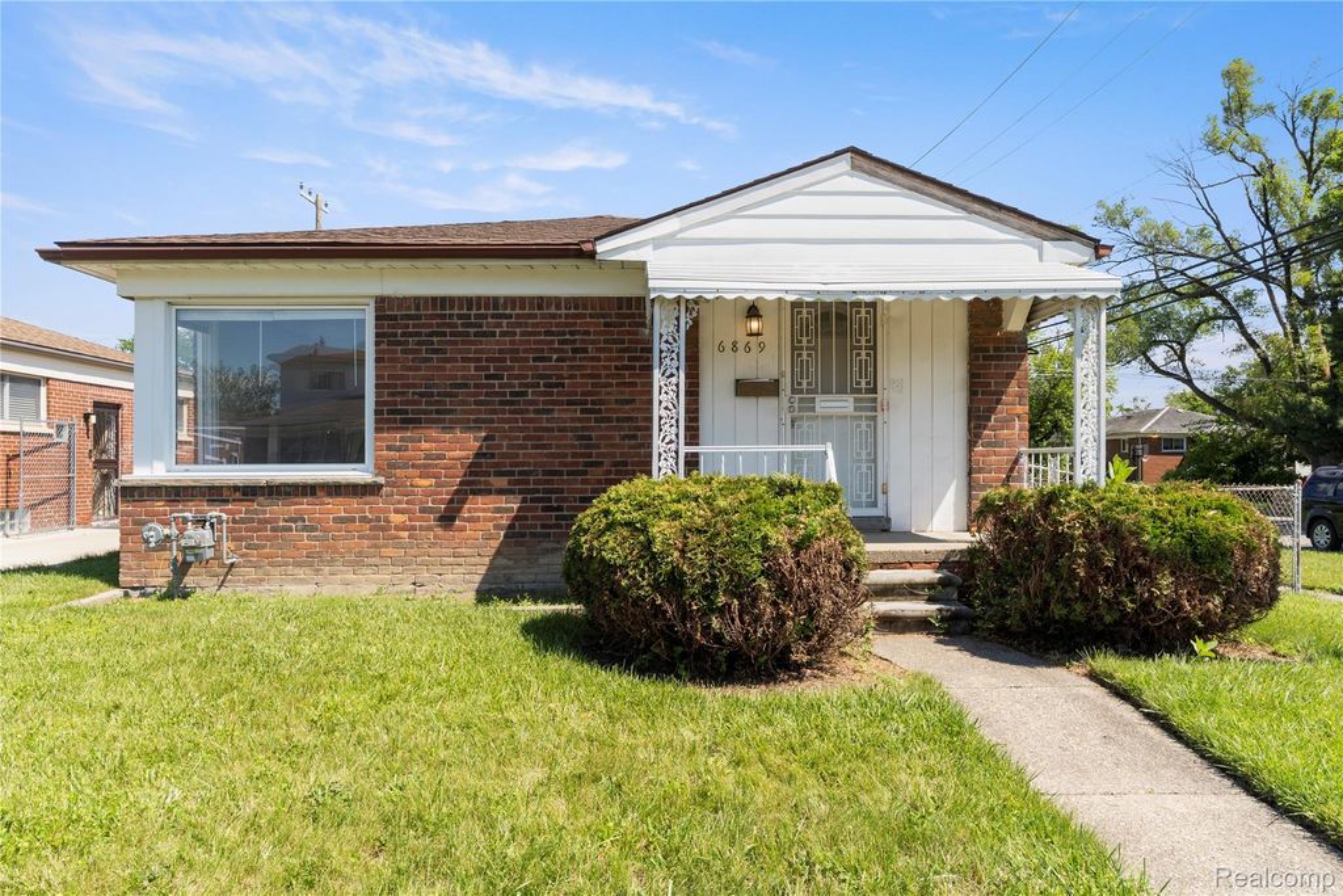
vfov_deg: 55.2
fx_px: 856
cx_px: 672
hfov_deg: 76.2
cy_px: 448
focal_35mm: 23
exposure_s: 1/160
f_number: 8
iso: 100
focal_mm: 15.3
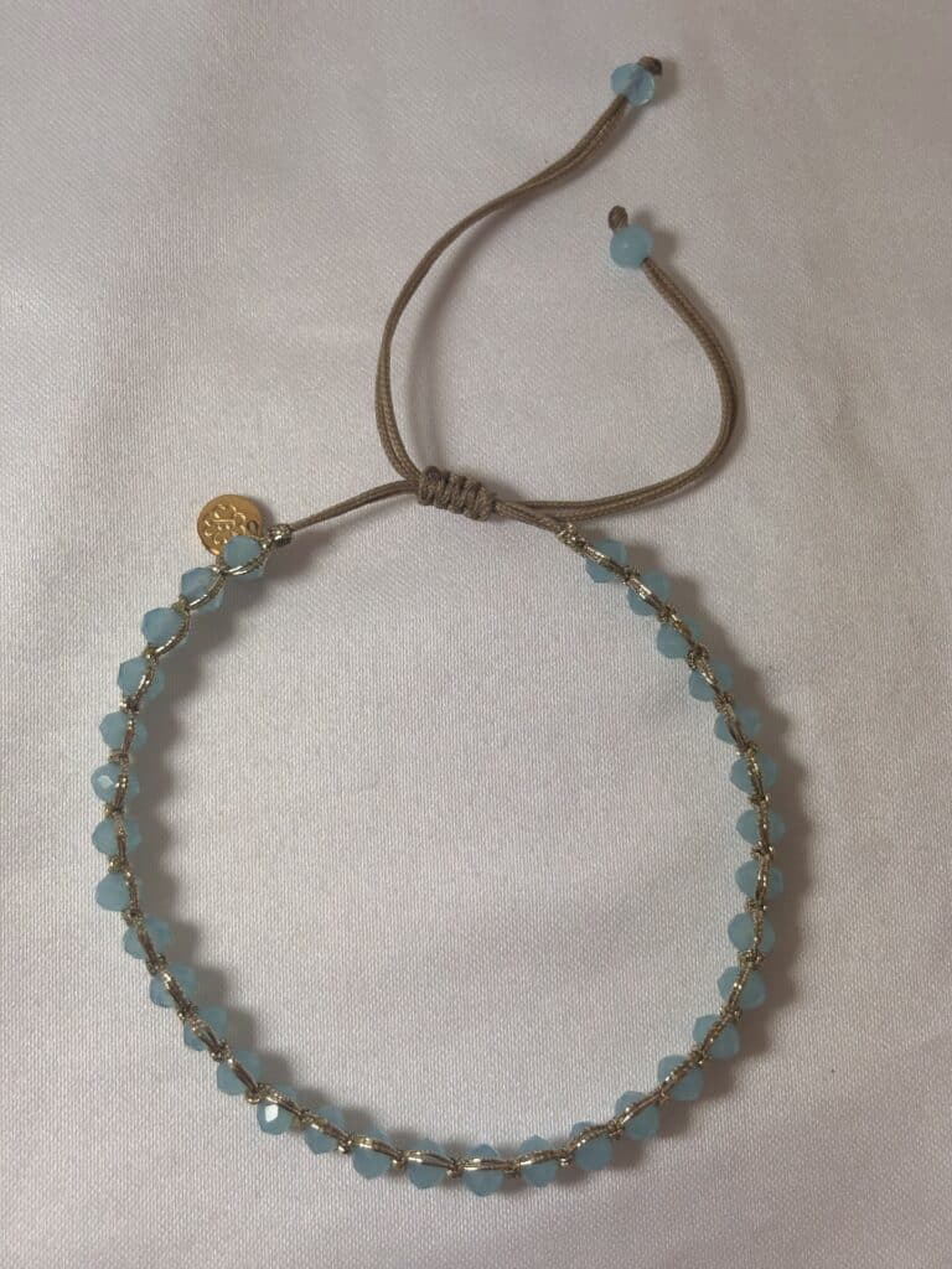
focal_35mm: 52
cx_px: 476
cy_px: 634
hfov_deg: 28.0
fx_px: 1907
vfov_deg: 36.8
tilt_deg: -80.7
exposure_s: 1/303
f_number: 1.6
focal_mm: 5.96
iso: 32
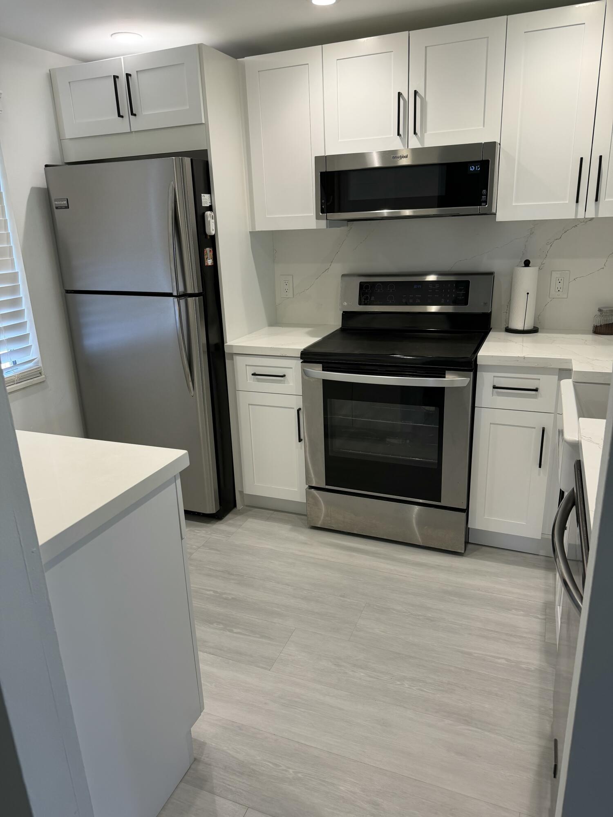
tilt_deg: -17.9
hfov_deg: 56.8
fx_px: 567
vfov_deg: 71.6
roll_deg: +2.3
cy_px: 408
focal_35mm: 24
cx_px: 306
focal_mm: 6.76
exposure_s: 1/120
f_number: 1.78
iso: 125
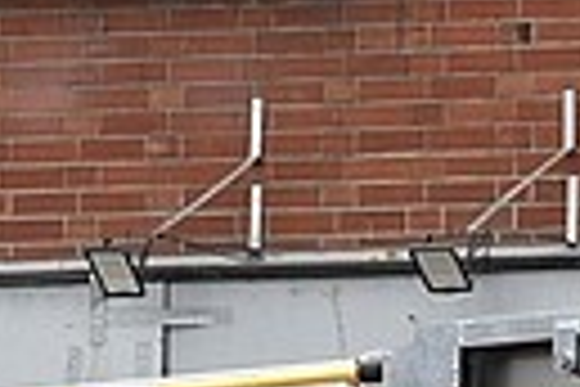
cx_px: 1340
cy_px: 999
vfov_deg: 2.4
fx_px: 8973
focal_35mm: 557
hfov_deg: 3.7
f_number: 8
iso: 220
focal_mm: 80
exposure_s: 1/250
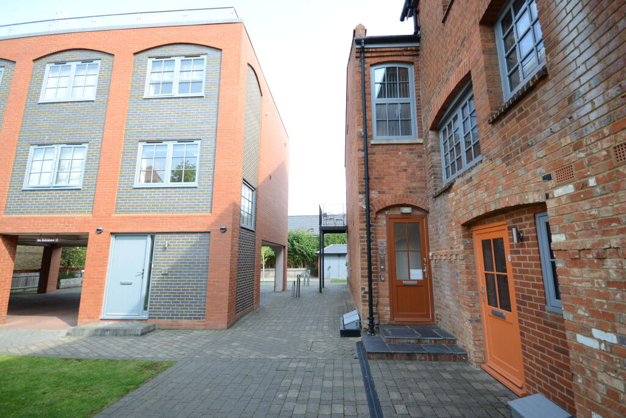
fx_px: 261
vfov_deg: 77.3
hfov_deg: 100.4
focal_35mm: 15
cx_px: 313
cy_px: 209
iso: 100
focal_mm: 10
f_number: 5
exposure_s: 1/100
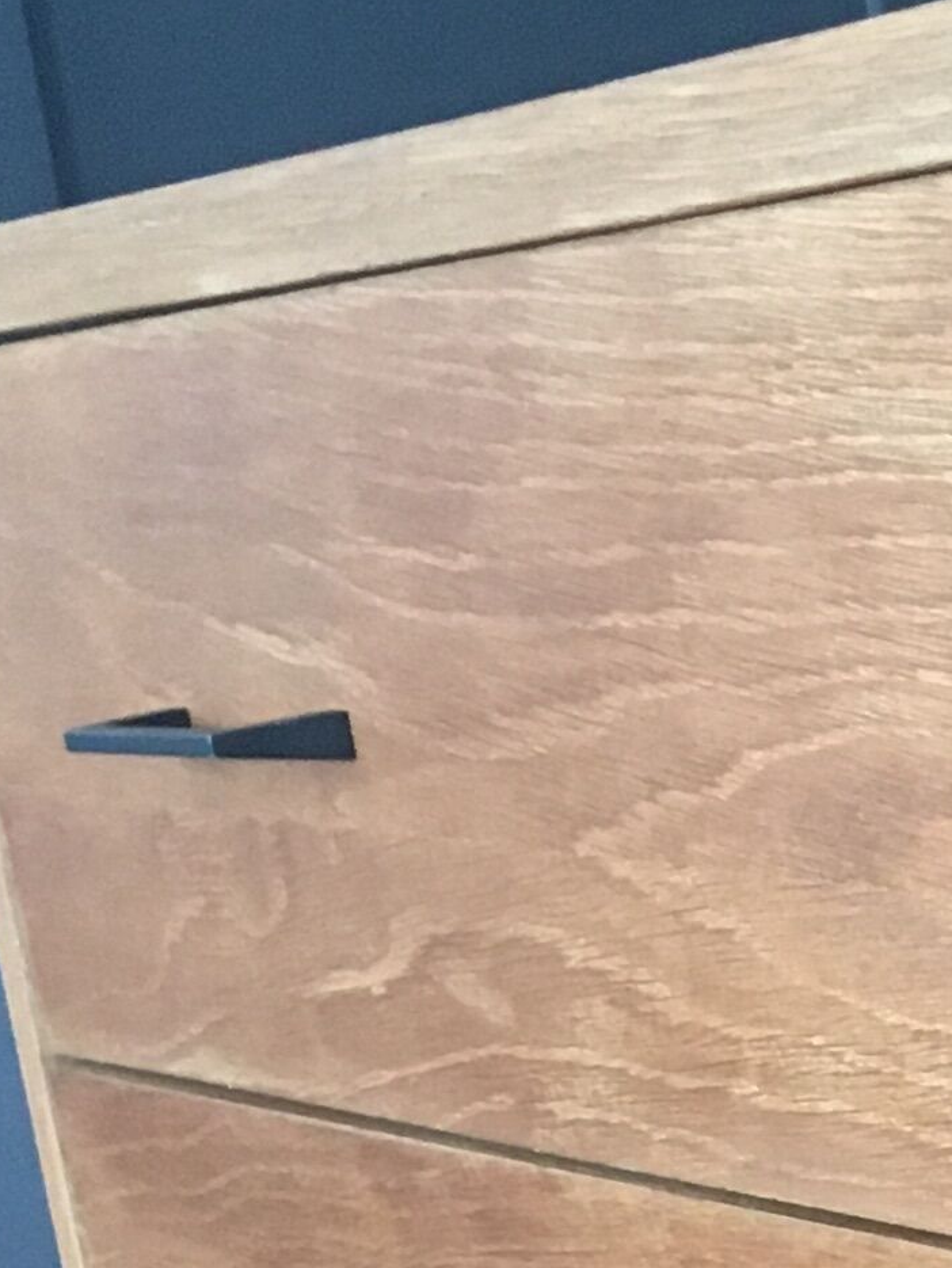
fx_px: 4580
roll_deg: +5.2
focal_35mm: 125
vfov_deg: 14.6
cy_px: 1941
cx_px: 1972
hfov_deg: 10.7
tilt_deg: -17.8
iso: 125
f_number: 2.2
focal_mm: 4.15
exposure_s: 1/30
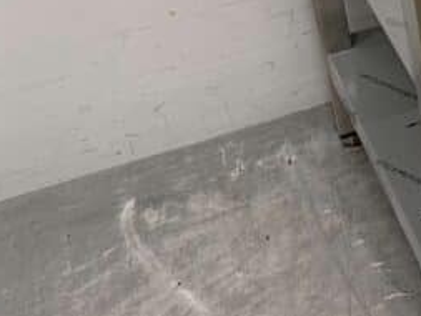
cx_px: 830
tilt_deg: -31.8
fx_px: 1180
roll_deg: -3.9
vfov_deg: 14.7
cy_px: -72
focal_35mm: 97
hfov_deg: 16.0
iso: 160
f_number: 1.78
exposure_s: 1/50
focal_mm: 6.86
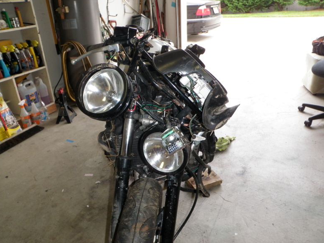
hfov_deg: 61.6
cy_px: 123
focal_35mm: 29
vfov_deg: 48.2
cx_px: 157
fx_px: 271
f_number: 3.5
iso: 100
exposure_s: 1/30
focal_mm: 5
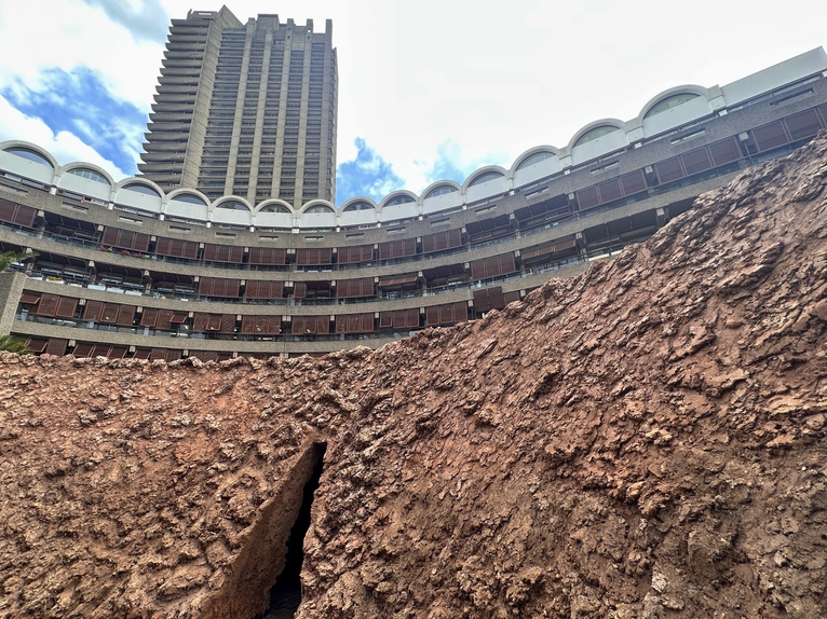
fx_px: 382
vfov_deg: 77.9
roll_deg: -0.2
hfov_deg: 94.1
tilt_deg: +18.1
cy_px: 336
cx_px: 368
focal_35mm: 16
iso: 40
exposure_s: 1/220
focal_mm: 2.22
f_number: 2.2
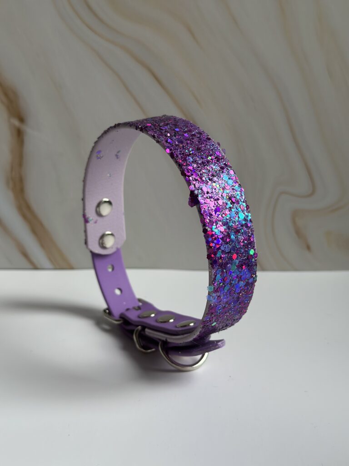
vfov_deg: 39.7
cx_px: 174
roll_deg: -1.5
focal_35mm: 48
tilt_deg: -16.4
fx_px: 645
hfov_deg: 30.3
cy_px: 233
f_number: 1.78
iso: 80
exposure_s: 1/339
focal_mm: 6.86
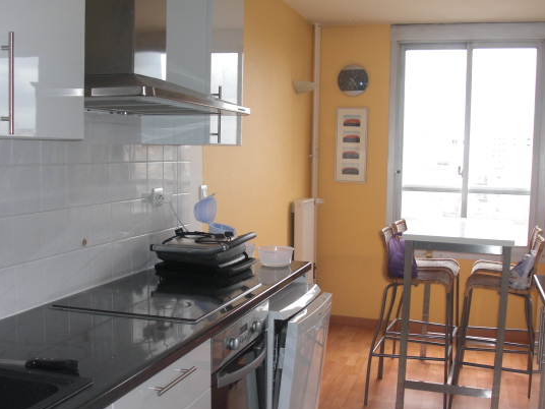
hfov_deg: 43.8
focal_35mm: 43
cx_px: 258
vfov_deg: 33.5
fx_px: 677
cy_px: 236
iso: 100
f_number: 2.8
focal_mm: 6.3
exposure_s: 1/100
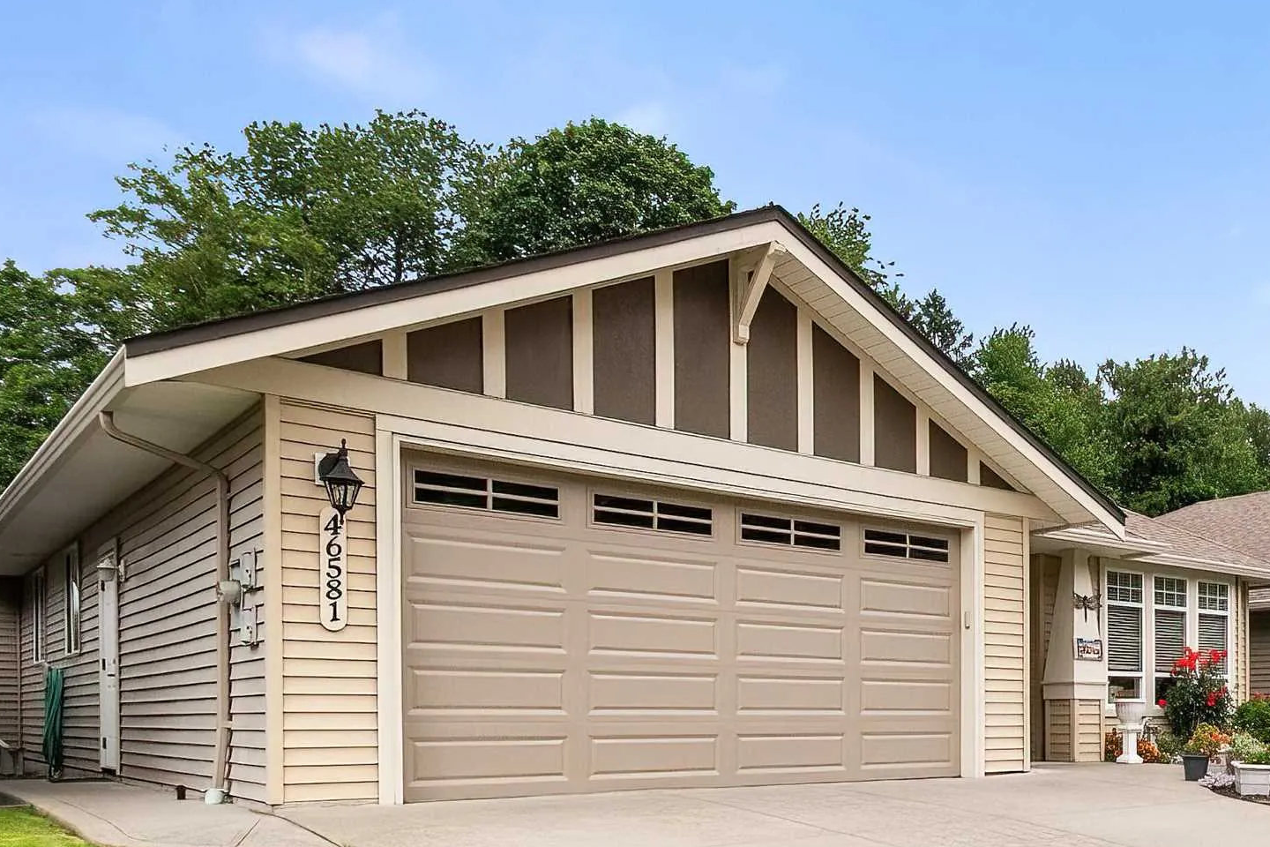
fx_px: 1129
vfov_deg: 38.9
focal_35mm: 32
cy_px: 720
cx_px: 1155
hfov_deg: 51.5
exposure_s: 1/1600
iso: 200
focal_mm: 10
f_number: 7.1
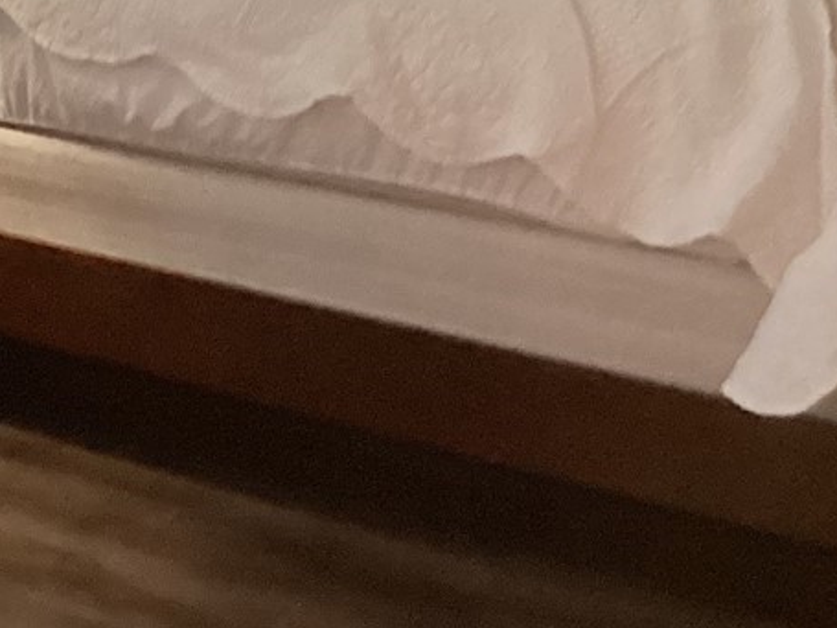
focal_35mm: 109
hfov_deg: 16.6
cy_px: -355
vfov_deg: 12.8
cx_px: -386
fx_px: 2635
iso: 250
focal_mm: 3.3
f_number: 2.4
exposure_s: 1/60
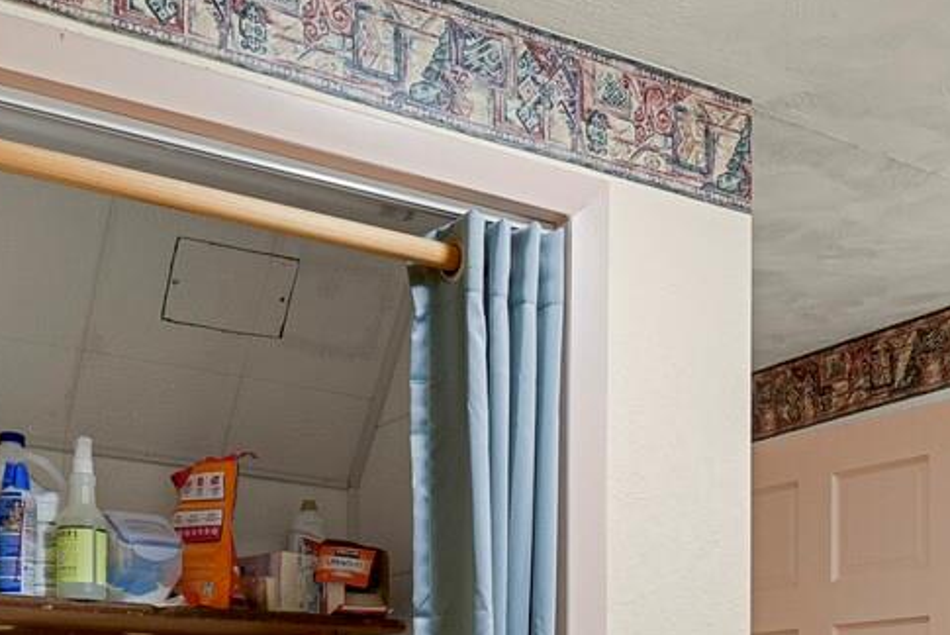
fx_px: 1479
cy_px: 780
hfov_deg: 35.6
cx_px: 502
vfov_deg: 22.2
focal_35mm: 56
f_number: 8
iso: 250
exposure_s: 3
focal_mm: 17
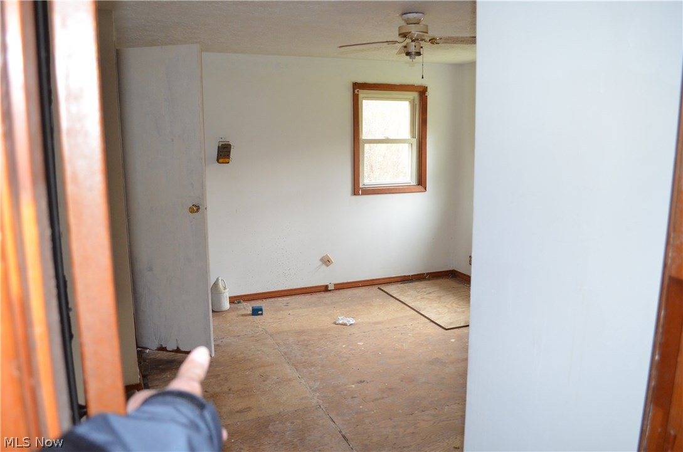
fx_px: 511
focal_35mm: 27
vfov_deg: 47.7
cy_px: 226
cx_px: 342
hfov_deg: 67.5
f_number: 3.5
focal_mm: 18
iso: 1250
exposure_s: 1/60
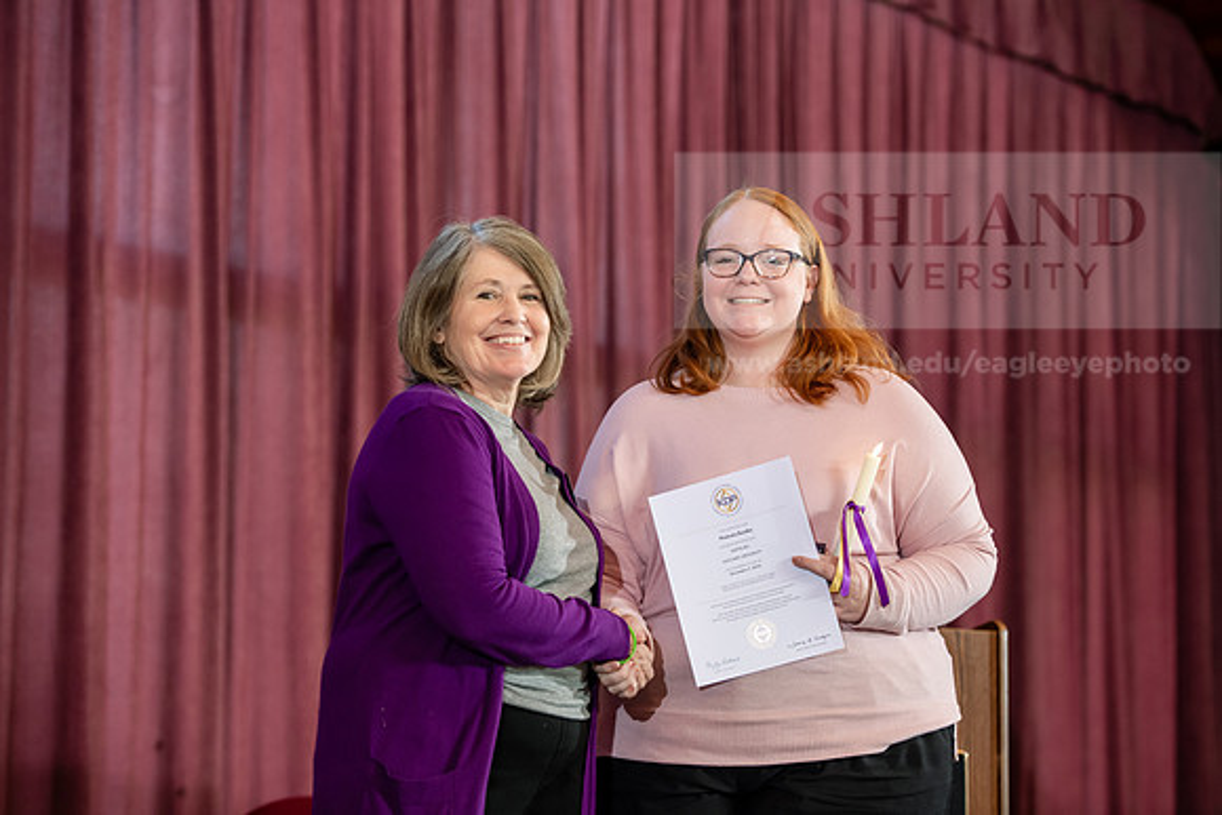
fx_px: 3225
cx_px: 611
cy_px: 408
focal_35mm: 95
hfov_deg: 21.5
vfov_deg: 14.4
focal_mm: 95
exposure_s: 1/200
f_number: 3.5
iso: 1250
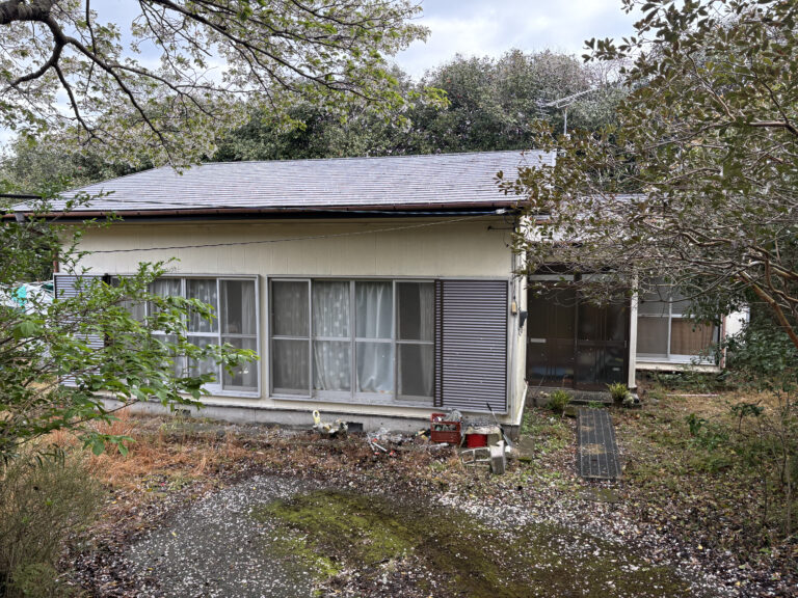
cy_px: 299
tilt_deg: -4.4
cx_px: 399
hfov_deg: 67.3
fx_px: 599
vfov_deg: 53.1
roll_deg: -0.1
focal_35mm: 26
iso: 64
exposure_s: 1/250
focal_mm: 5.96
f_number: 1.6
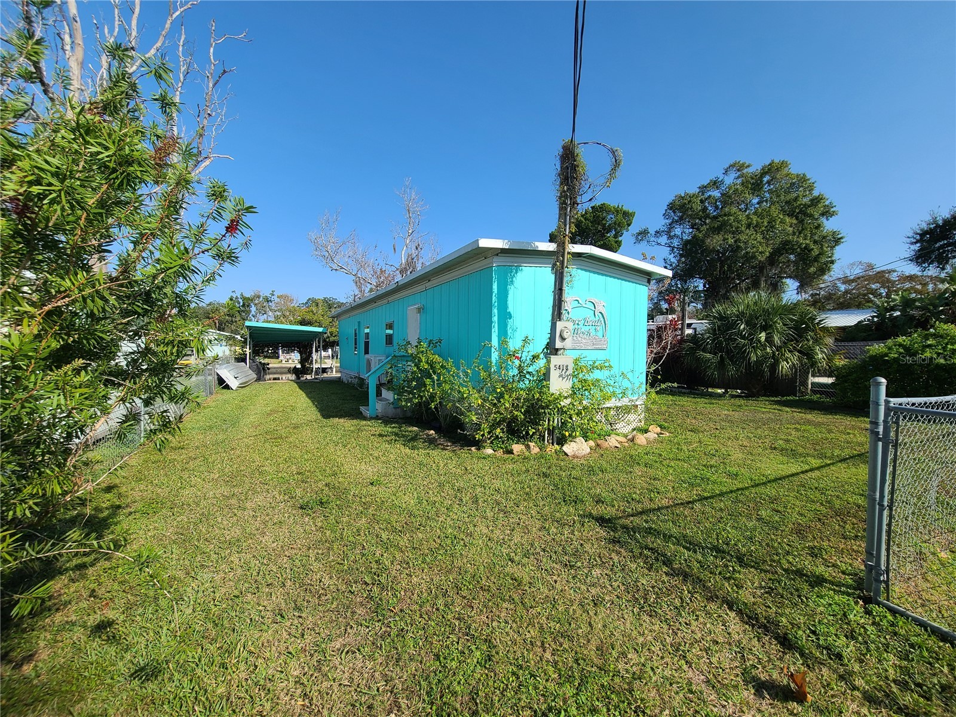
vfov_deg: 89.9
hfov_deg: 106.2
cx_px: 478
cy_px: 358
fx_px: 359
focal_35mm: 13
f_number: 2.2
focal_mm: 2.2
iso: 50
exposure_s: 1/1584
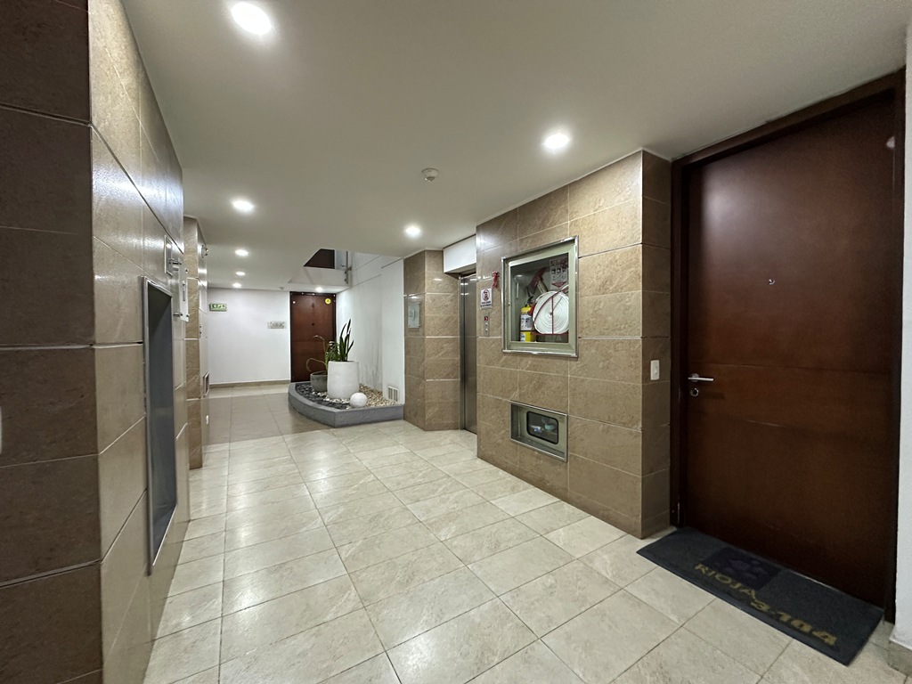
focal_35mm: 14
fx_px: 369
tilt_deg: -0.2
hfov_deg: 102.1
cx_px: 456
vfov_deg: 85.7
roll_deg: +0.1
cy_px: 342
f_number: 2.2
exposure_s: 1/60
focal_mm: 2.22
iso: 640
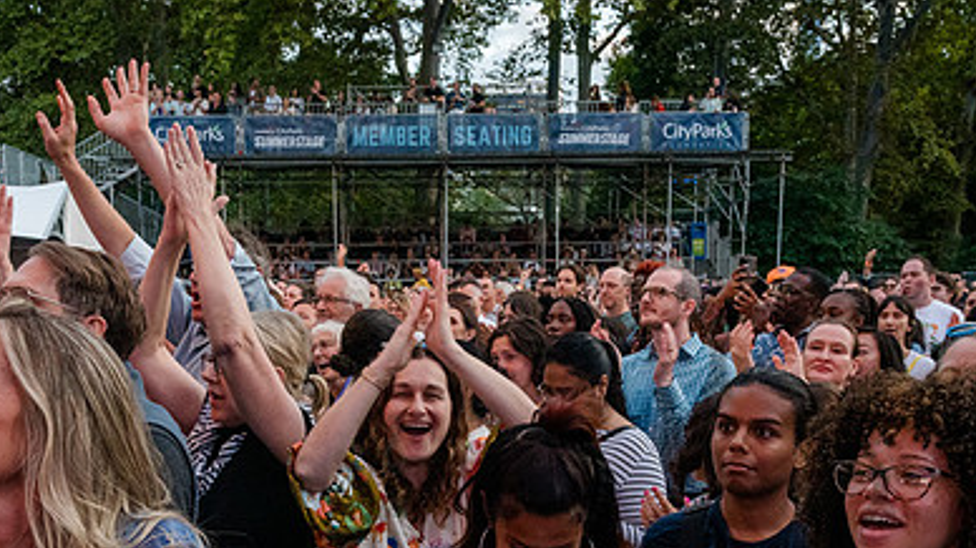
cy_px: 477
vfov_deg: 26.3
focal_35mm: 44
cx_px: 408
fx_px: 1138
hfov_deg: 46.2
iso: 4000
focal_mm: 27
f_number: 7.1
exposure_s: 1/250
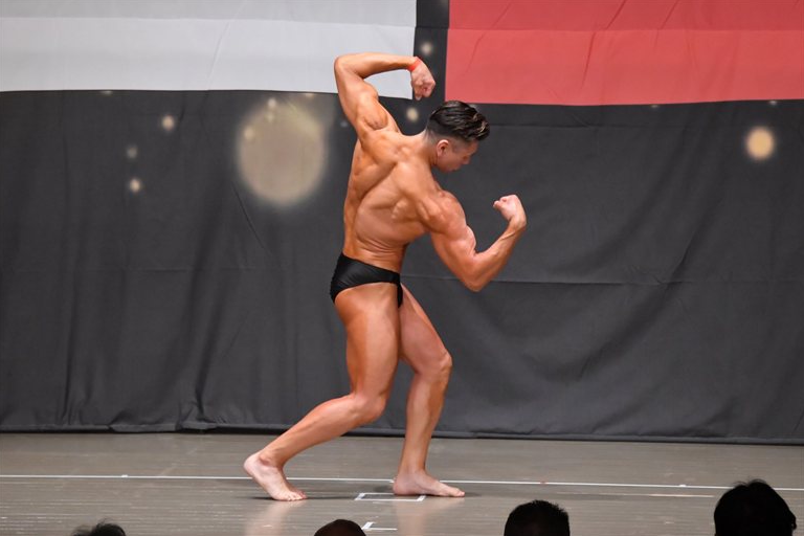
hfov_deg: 9.1
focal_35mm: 227
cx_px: 401
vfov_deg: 6.1
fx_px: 5069
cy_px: 267
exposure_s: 1/400
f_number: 5.6
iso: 6400
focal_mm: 150
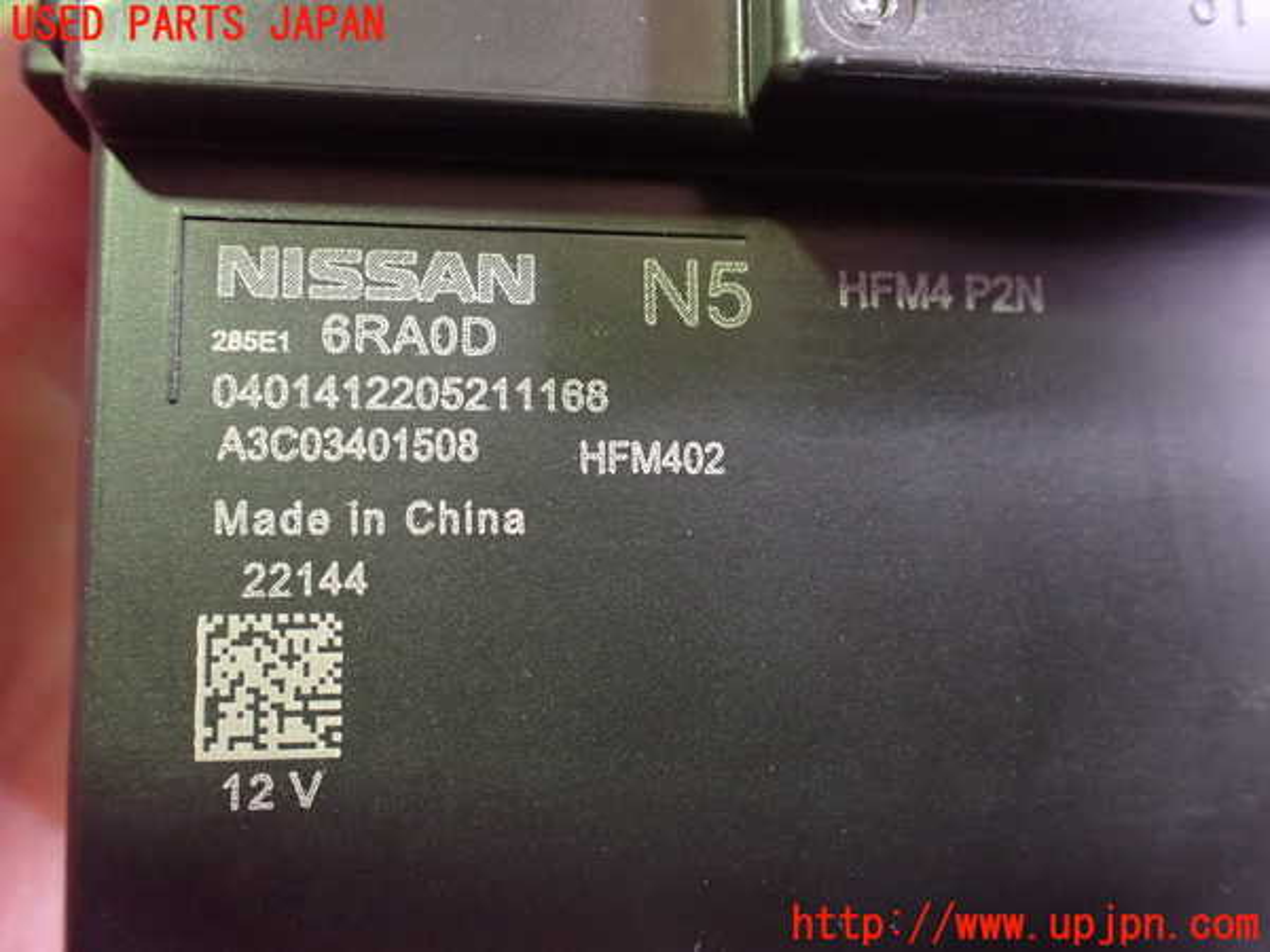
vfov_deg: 46.8
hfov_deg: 60.0
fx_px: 1101
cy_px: 476
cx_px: 635
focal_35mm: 30
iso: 1250
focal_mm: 5.4
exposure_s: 1/30
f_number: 2.3
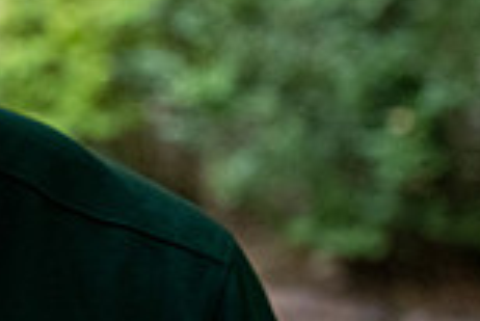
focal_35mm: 192
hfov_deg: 10.2
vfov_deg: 7.2
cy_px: 30
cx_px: -343
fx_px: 2562
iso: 4000
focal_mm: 51
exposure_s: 1/500
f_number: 4
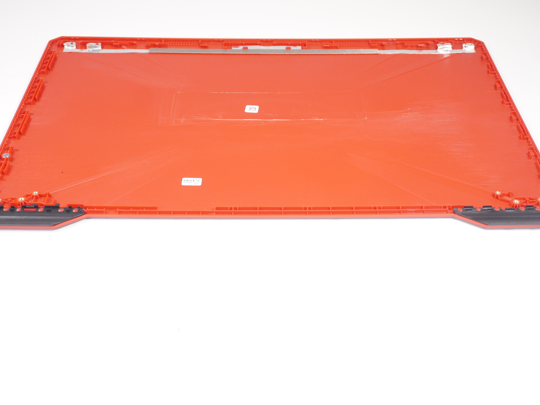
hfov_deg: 40.0
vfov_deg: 30.5
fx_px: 742
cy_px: 204
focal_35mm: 48
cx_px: 266
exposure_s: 1/250
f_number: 5
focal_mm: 29
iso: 800
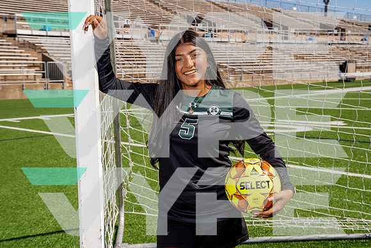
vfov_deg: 25.5
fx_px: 546
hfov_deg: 37.5
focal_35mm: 53
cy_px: 124
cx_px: 186
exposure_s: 1/250
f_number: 8
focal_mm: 53
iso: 100
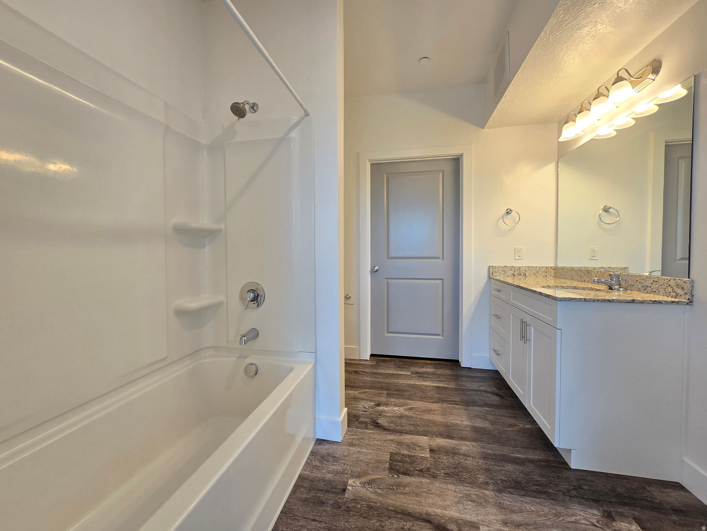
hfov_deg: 106.2
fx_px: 266
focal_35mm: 13
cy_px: 266
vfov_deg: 89.9
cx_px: 354
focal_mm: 2.2
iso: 100
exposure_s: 1/60
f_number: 2.2
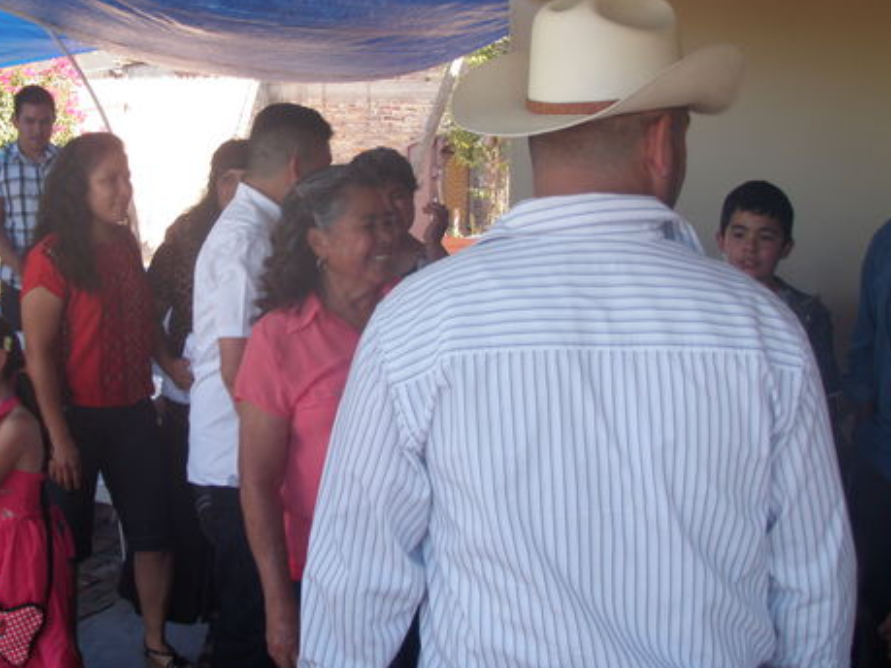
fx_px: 1364
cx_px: 314
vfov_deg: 27.4
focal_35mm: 53
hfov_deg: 35.9
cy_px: 225
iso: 80
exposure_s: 1/100
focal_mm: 6.7
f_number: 3.5
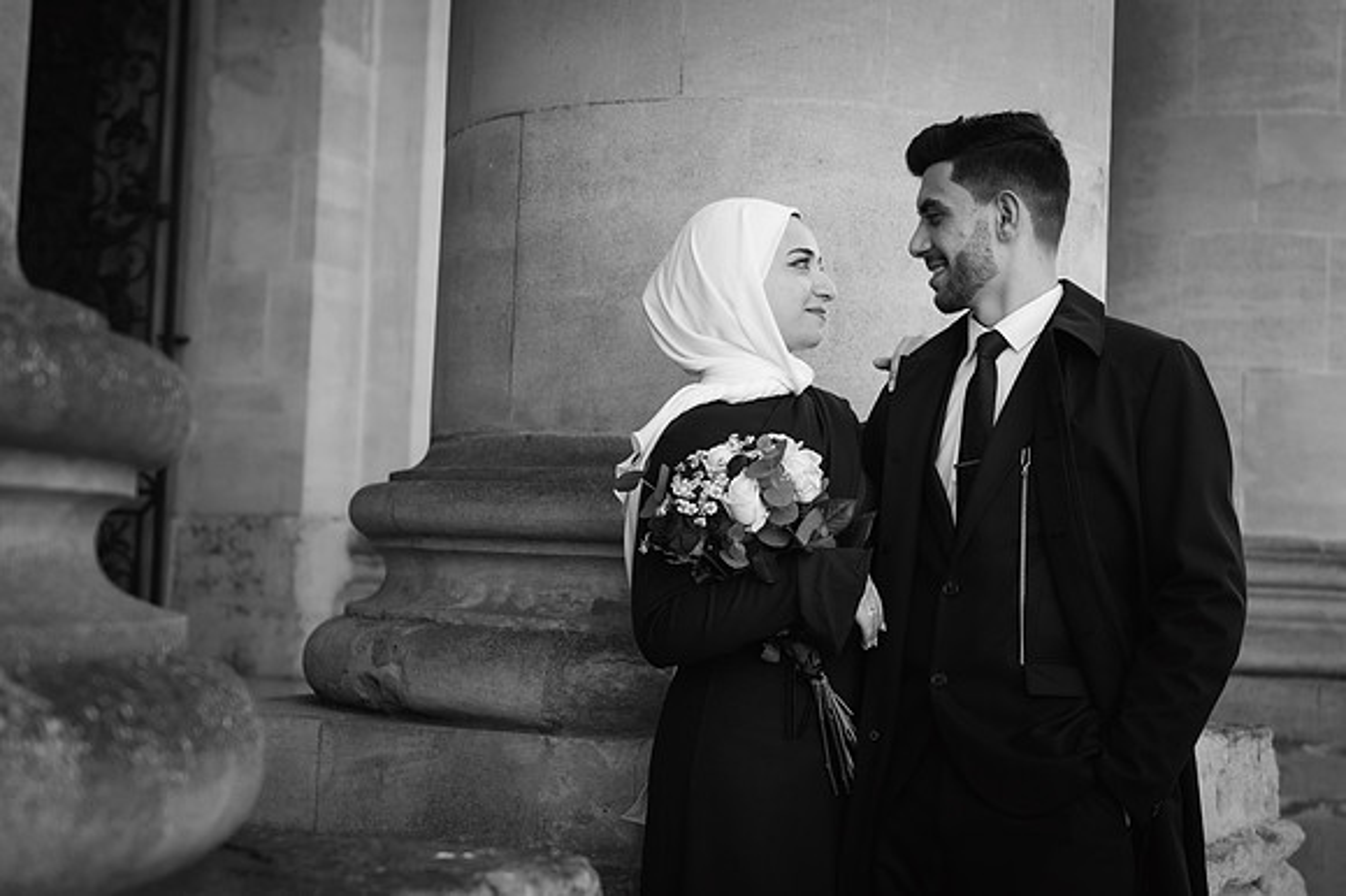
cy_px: 448
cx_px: 673
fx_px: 2242
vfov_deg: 22.6
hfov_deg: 33.4
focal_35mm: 60
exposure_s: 1/800
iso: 200
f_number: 2.8
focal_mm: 40
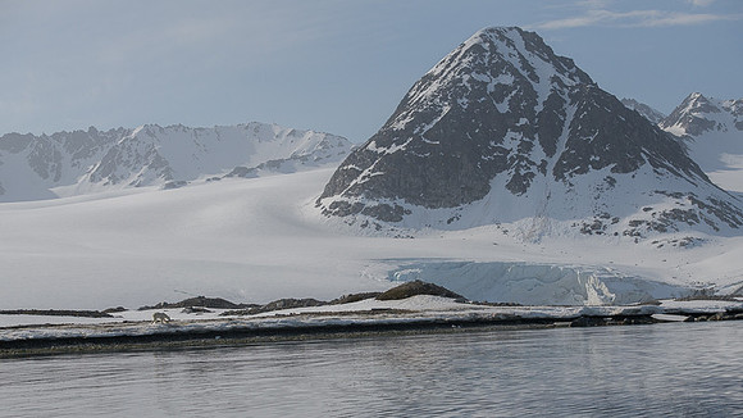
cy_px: 248
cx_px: 372
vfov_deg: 14.8
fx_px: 1609
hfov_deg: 26.0
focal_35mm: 82
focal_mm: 78
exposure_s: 1/3200
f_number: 7.1
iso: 640
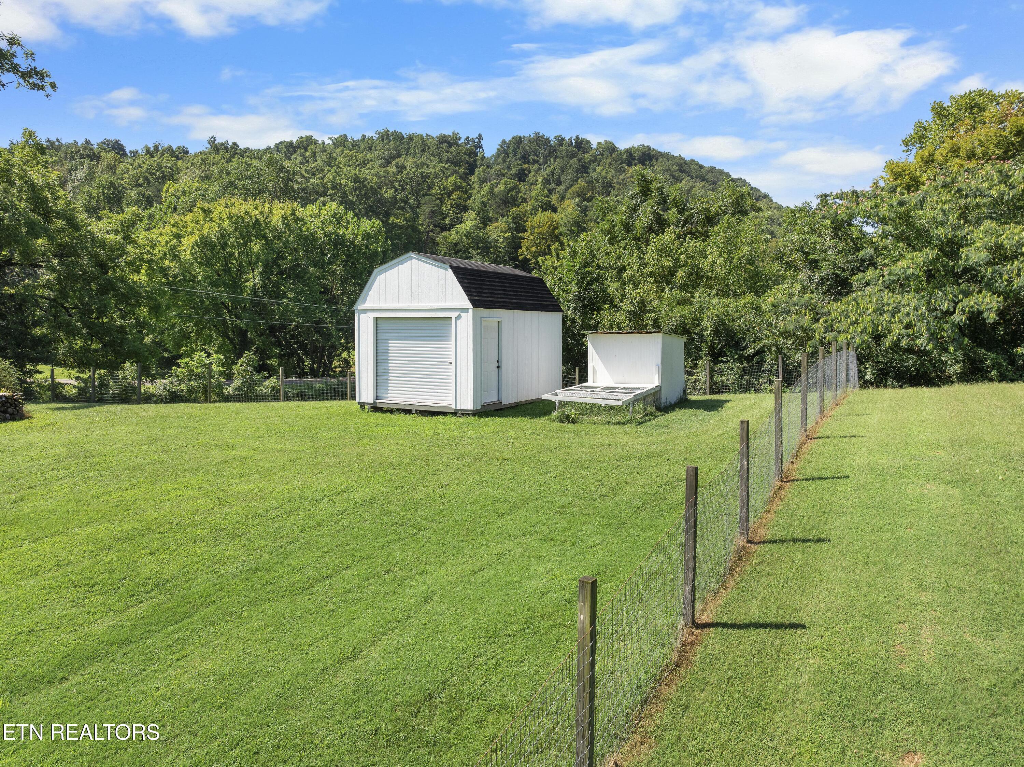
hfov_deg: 71.6
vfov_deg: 56.8
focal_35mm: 24
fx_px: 710
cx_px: 512
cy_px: 384
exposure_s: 1/80
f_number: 2.8
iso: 100
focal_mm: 12.29
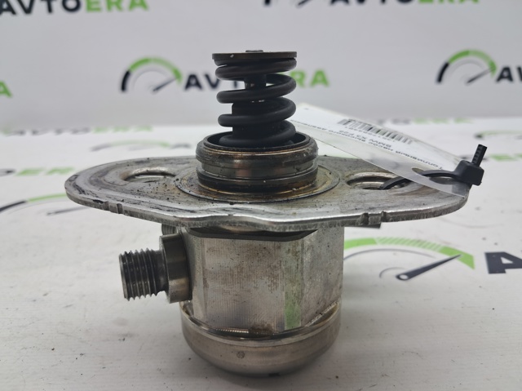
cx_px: 261
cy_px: 196
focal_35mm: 27
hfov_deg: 65.4
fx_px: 407
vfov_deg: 51.3
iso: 50
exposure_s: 1/50
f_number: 1.8
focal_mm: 4
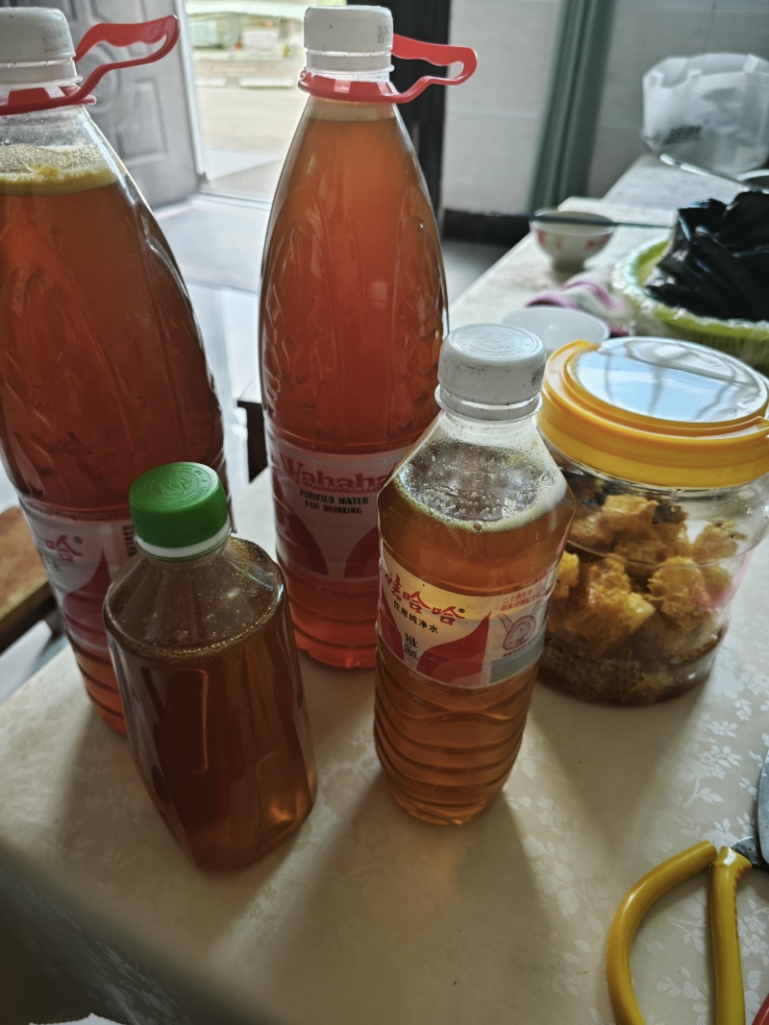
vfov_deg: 73.9
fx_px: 681
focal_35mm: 23
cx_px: 384
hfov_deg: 58.9
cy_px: 512
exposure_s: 1/100
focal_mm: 5.43
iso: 200
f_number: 1.8
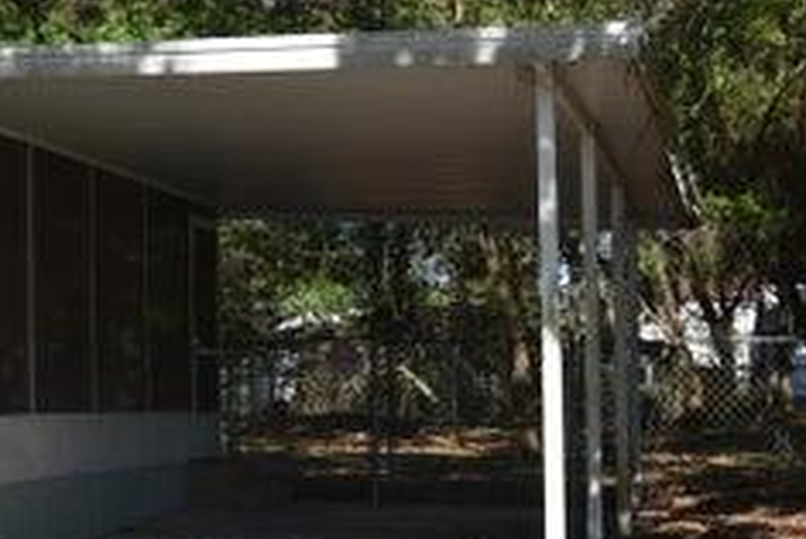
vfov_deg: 14.9
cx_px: -278
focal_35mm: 92
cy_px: 371
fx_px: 2061
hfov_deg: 20.1
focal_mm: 30
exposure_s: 1/200
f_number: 7.1
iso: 100
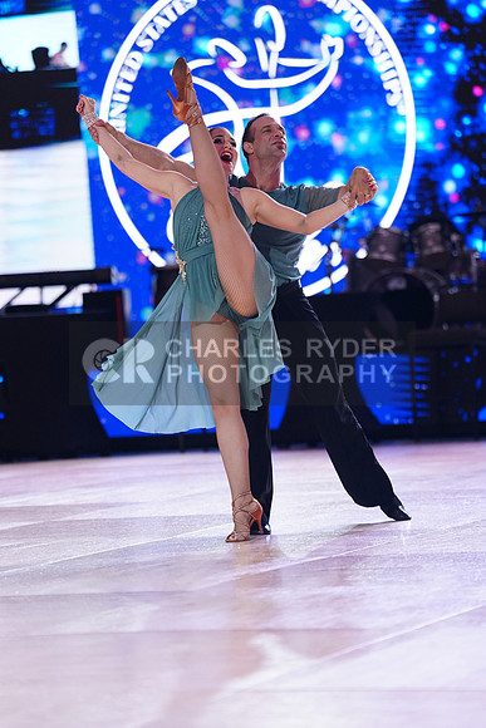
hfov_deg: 9.5
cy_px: 364
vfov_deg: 14.2
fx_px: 2934
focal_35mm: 145
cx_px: 243
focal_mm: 145
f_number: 2.8
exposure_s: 1/400
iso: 2000
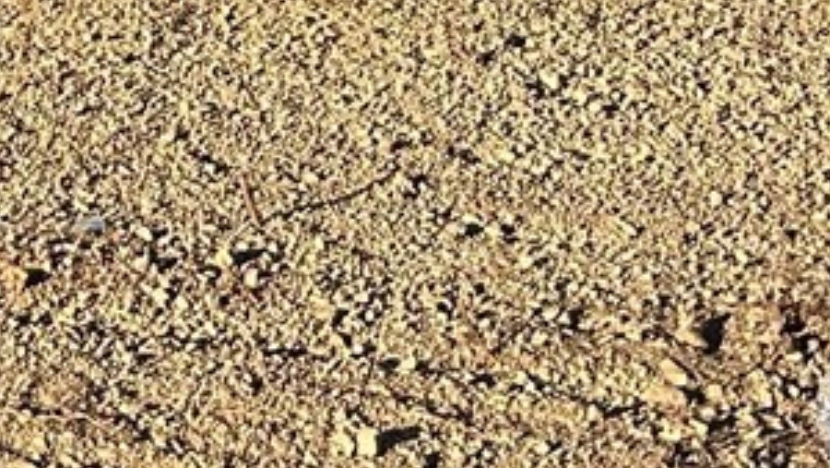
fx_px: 3324
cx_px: -678
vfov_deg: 6.9
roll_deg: -2.2
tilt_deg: +1.4
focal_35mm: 151
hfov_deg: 12.9
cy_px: -1138
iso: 50
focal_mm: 5.7
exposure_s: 1/1252
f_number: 1.5
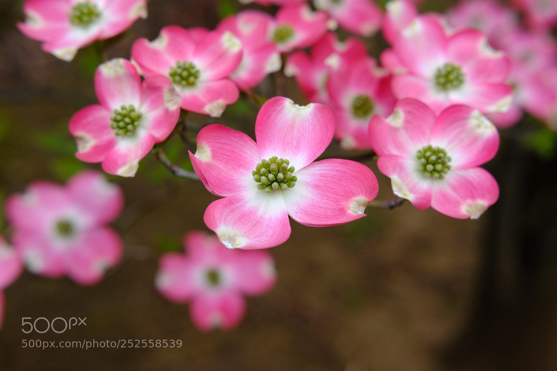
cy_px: 186
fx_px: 820
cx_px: 278
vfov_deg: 25.5
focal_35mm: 53
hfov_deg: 37.5
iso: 400
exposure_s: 1/420
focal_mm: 35
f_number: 5.6
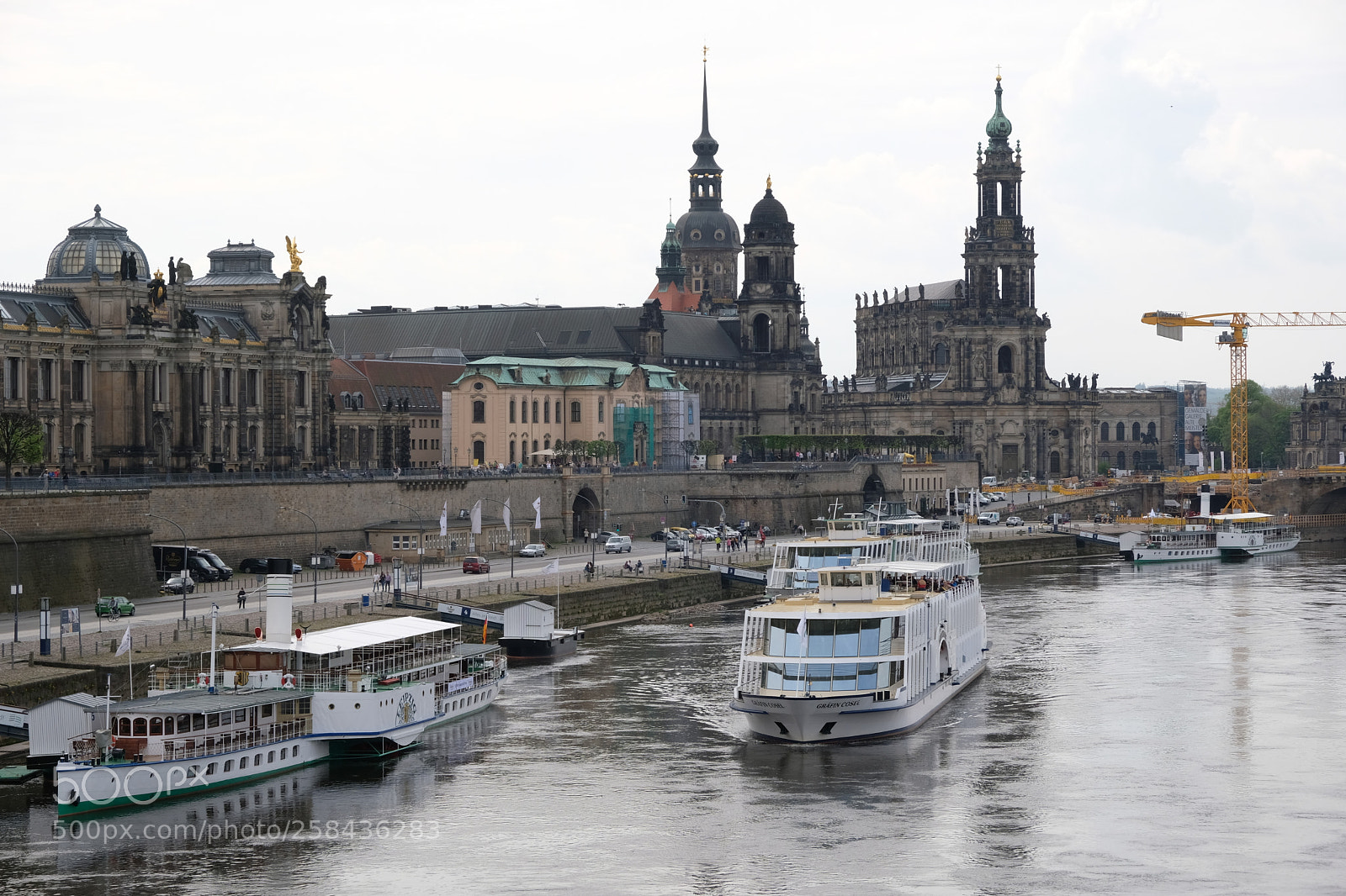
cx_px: 673
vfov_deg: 16.4
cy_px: 448
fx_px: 3102
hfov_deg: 24.5
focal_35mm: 83
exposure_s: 1/280
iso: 200
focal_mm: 55
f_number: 8
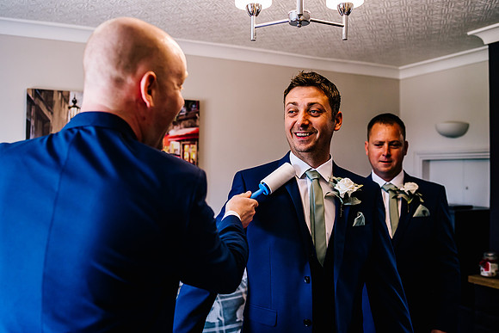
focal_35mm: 37
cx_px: 250
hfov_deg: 52.5
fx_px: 506
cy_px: 167
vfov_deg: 36.4
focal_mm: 35
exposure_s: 1/160
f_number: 2.8
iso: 640
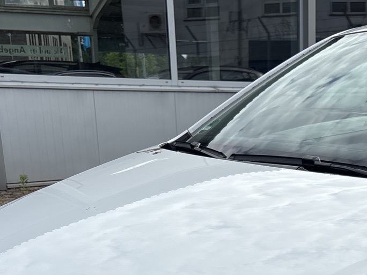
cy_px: 352
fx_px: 774
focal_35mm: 73
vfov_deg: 18.8
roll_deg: +0.1
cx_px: 339
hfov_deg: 25.7
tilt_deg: -17.1
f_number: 1.6
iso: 50
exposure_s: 1/3311
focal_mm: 5.96
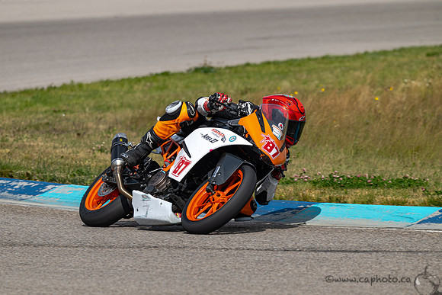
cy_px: 125
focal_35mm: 357
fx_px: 4379
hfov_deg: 5.8
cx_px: 188
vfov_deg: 3.9
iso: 100
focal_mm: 310
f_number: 6.3
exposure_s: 1/1250
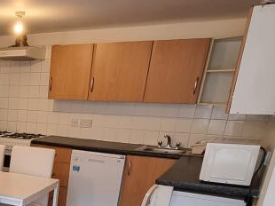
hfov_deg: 37.1
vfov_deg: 29.2
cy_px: 243
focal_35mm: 43
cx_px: -26
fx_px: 341
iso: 320
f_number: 2.2
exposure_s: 1/33
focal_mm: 2.2
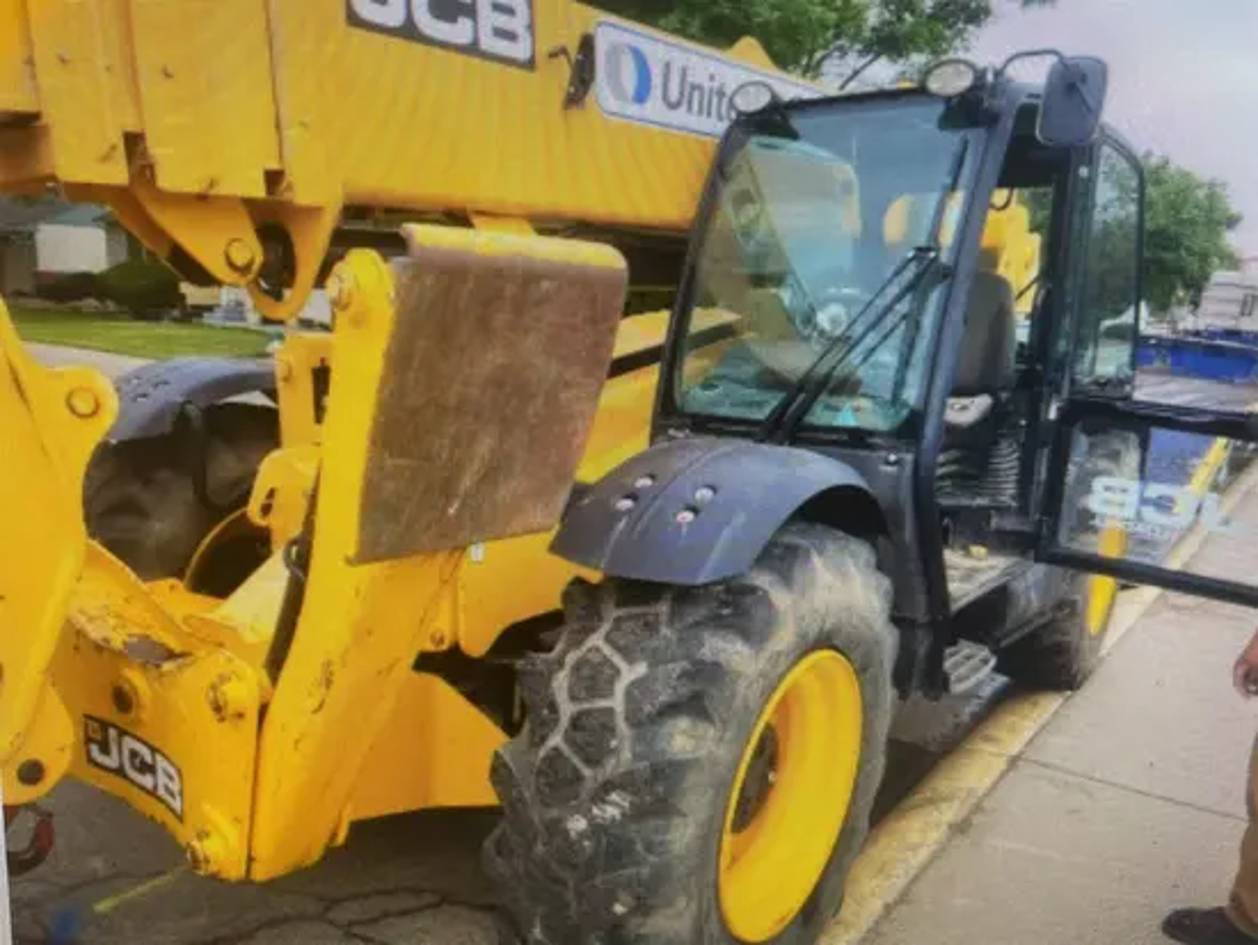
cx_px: 629
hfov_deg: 67.3
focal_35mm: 26
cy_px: 472
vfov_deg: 53.1
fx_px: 945
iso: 125
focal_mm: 4.2
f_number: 1.6
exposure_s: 1/111
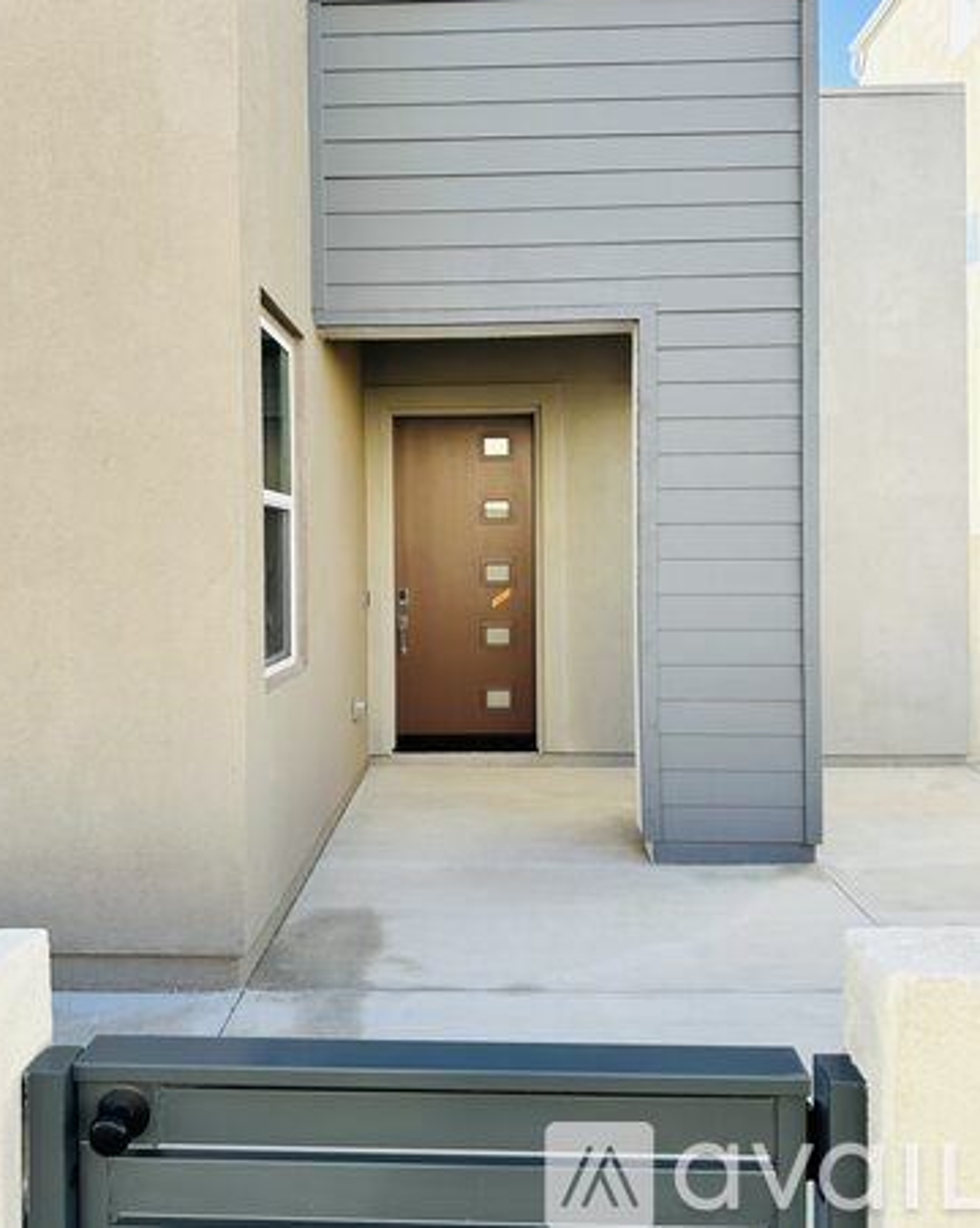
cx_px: 475
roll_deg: +0.2
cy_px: 550
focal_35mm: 26
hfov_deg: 54.9
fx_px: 944
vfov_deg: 65.9
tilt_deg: +0.4
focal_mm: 6.86
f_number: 1.78
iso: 80
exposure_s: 1/680
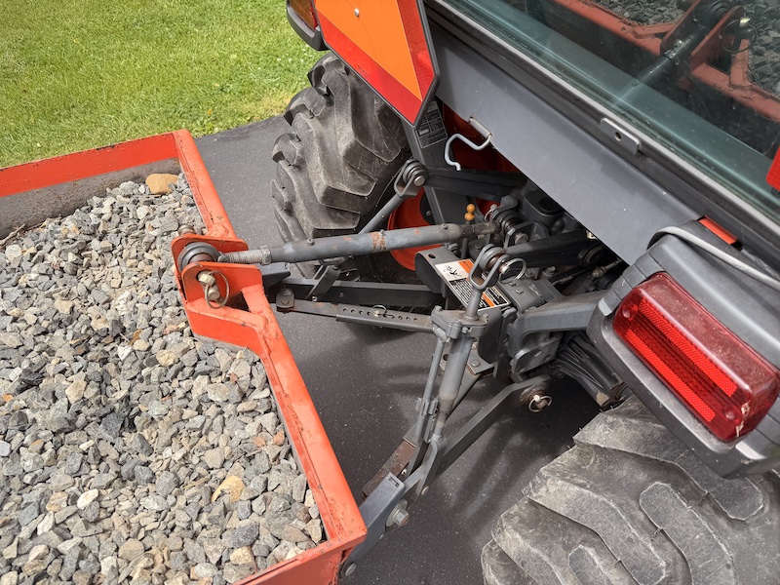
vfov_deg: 56.8
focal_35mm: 24
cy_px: 292
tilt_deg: -47.6
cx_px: 390
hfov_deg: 71.6
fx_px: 541
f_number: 1.78
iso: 80
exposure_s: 1/1410
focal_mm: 6.76
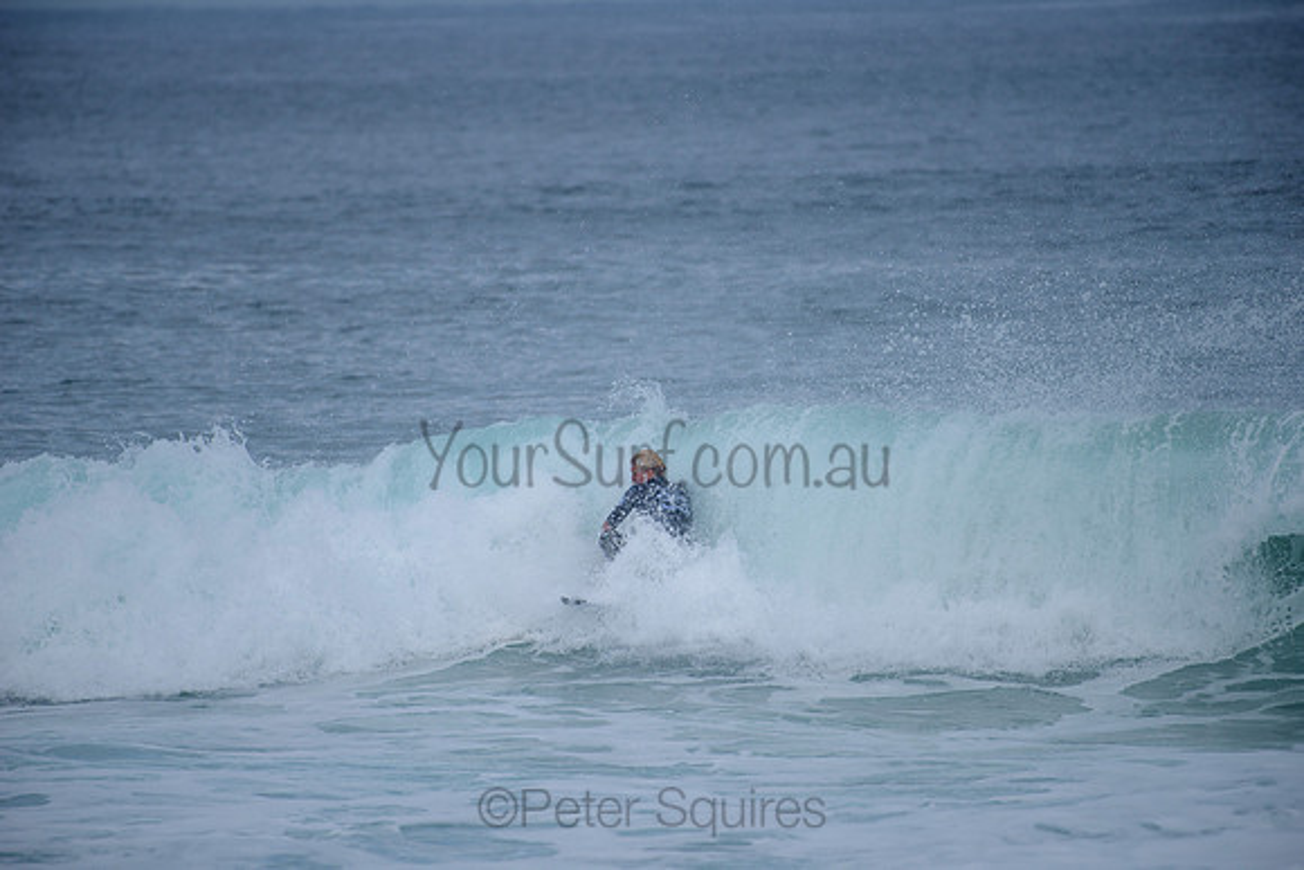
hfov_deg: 4.1
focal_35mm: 500
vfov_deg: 2.8
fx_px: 18114
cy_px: 435
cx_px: 652
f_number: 5.6
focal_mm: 500
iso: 200
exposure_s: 1/2000
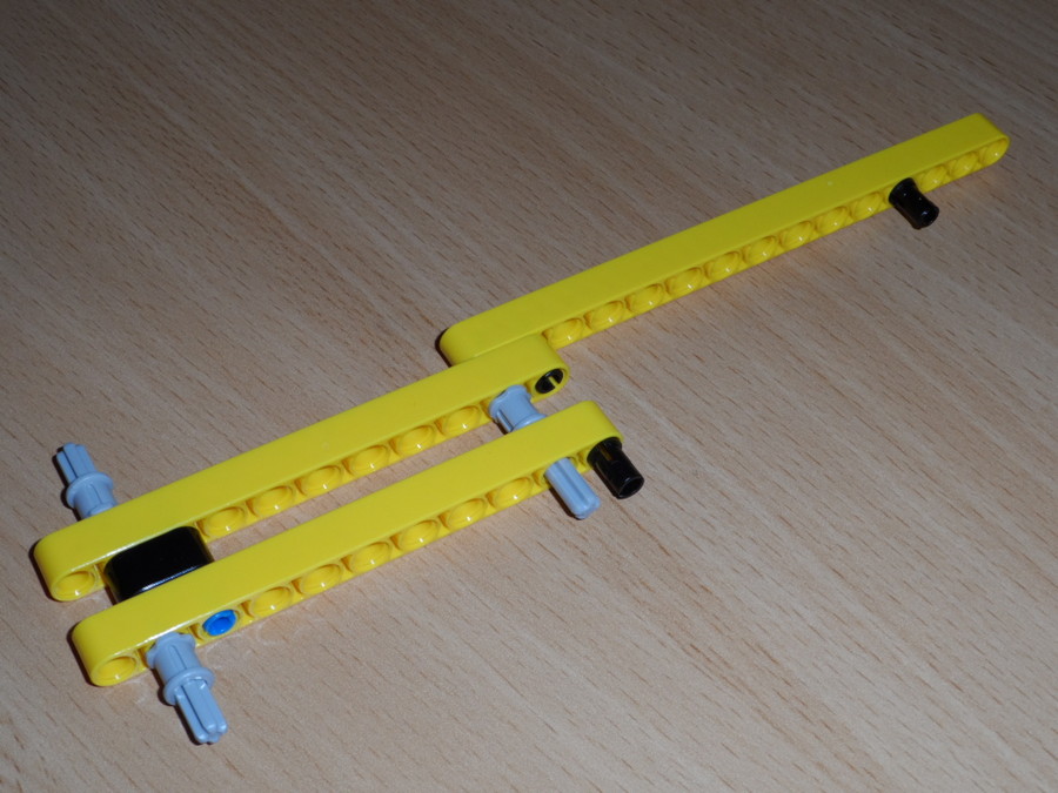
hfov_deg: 36.2
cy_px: 396
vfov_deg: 27.5
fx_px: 1620
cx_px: 529
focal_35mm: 53
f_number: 7.1
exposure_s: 1/15
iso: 100
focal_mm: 8.7
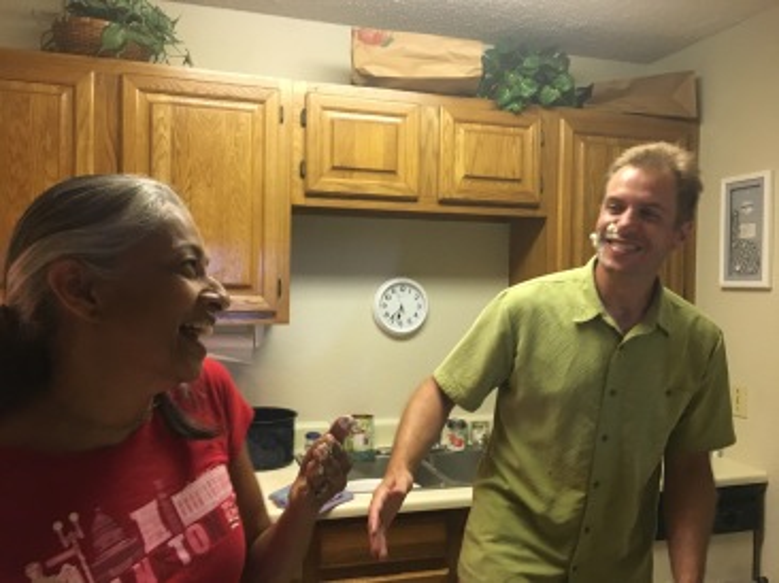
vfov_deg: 48.2
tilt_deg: -0.9
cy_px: 292
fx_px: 652
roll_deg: +0.1
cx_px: 390
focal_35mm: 29
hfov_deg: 61.7
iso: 200
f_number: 2.2
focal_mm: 4.15
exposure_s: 1/20
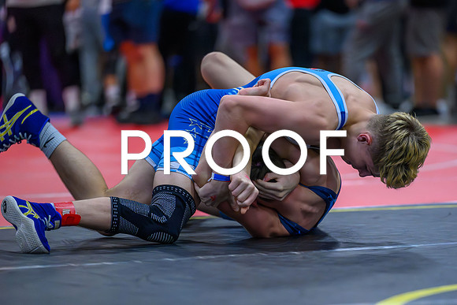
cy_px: 201
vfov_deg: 5.1
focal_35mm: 267
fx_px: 3392
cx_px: 289
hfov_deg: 7.7
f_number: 2.8
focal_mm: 200
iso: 11400
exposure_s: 1/800
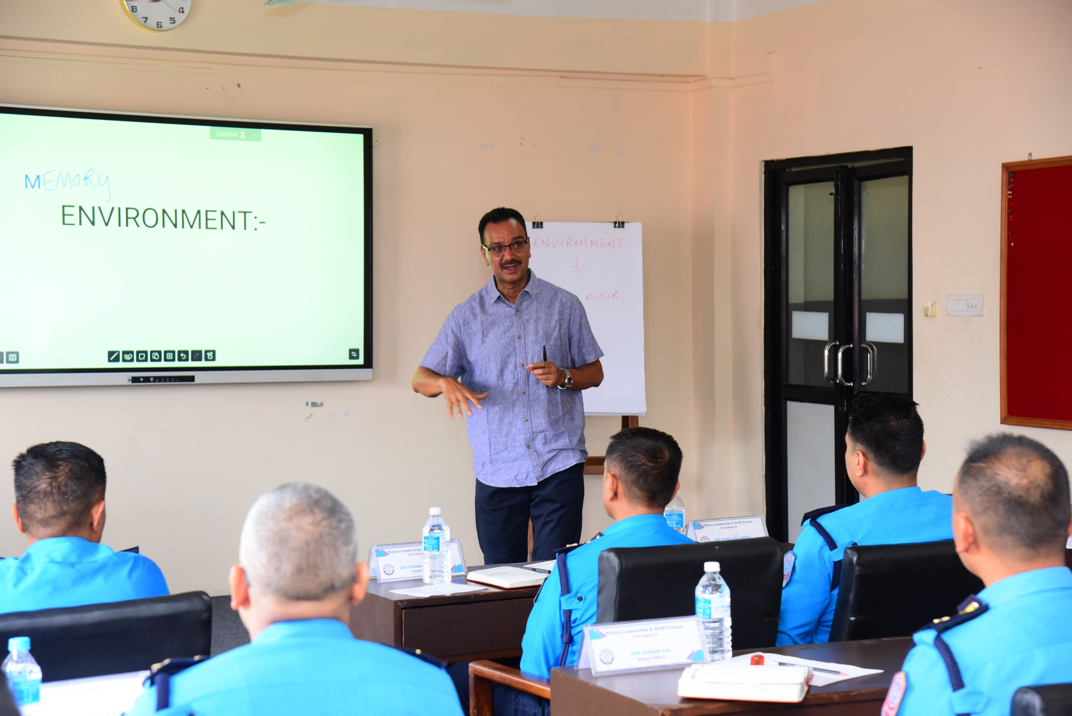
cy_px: 358
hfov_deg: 28.8
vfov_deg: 19.5
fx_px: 2085
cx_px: 536
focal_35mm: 70
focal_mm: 70
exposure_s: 1/125
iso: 2500
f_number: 5.6
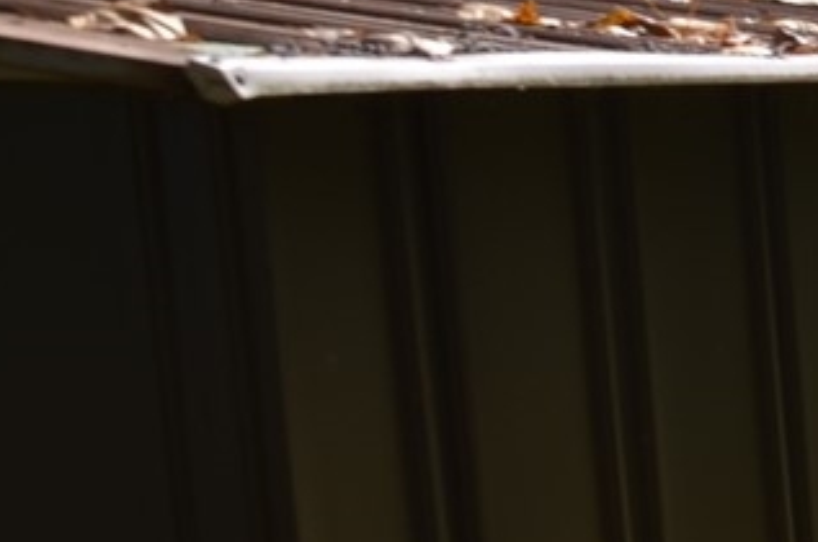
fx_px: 3288
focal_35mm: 145
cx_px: 2080
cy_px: 876
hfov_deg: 11.3
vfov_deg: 9.1
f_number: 8
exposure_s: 1/250
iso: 100
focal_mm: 18
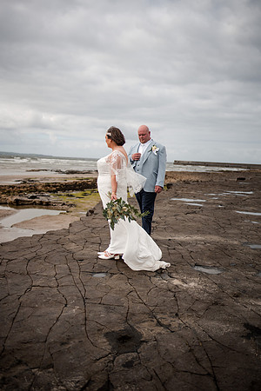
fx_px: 381
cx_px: 130
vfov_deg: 54.4
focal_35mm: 35
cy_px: 196
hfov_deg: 37.9
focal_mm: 35
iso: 100
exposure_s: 1/8000
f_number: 1.8
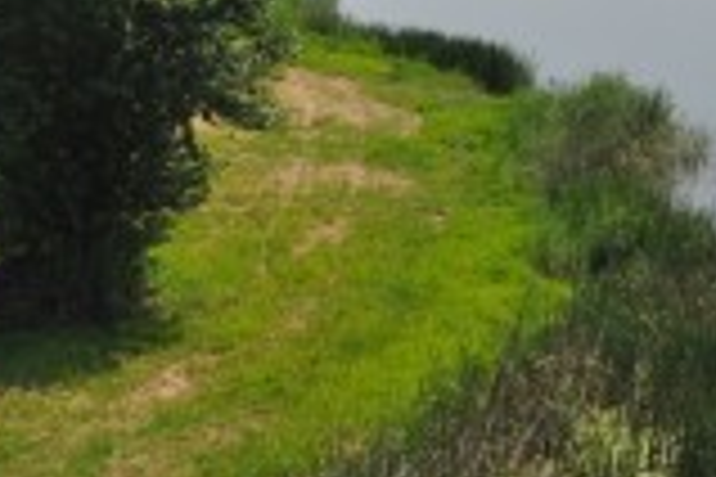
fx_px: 2844
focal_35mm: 143
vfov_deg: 9.5
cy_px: -61
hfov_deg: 14.2
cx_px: 689
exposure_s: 1/800
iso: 1000
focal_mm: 38
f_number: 14
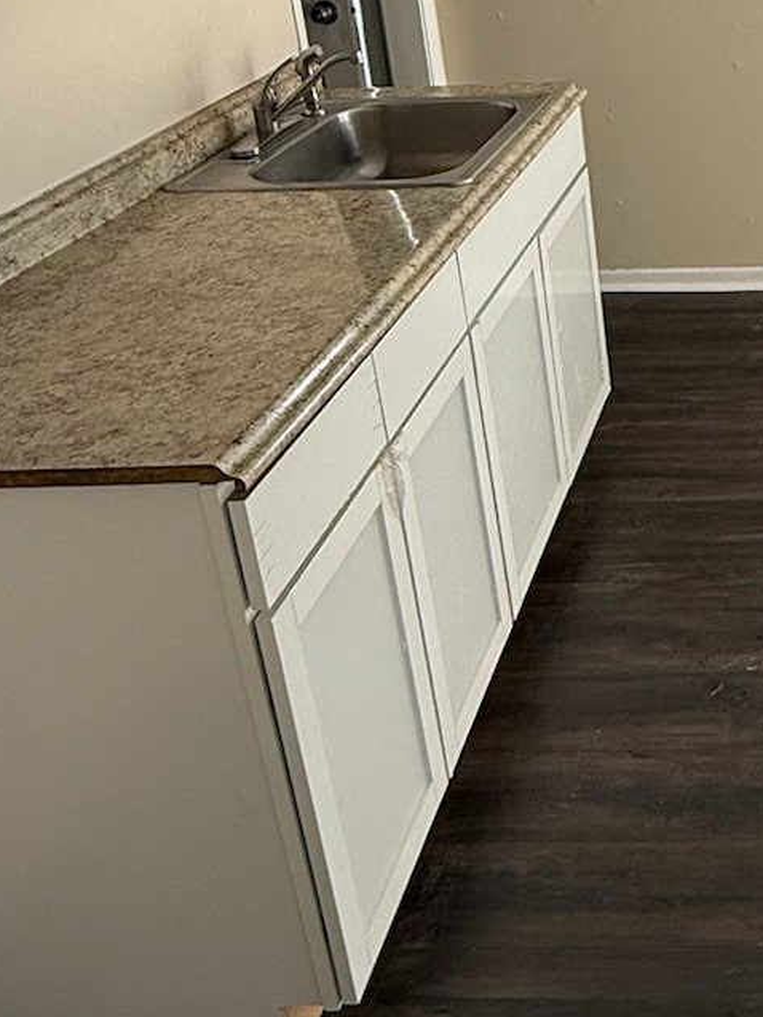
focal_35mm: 45
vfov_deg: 40.5
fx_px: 1322
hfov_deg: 29.2
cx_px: 833
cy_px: 214
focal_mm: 2.22
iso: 64
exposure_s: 1/370
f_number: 2.2
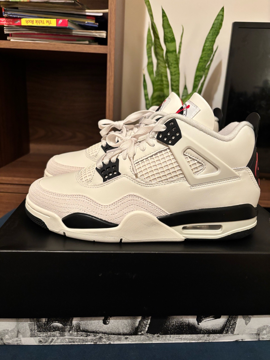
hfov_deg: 53.1
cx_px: 135
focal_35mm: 26
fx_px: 270
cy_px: 180
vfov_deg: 67.3
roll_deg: -3.9
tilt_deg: -17.0
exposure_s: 1/50
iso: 320
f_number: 1.6
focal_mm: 5.96
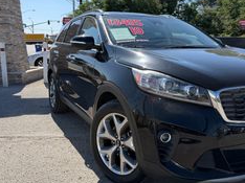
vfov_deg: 38.5
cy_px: 77
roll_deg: -0.5
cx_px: 149
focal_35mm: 37
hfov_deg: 49.8
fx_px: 262
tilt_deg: -7.2
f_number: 1.78
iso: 100
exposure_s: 1/4167
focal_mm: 6.76
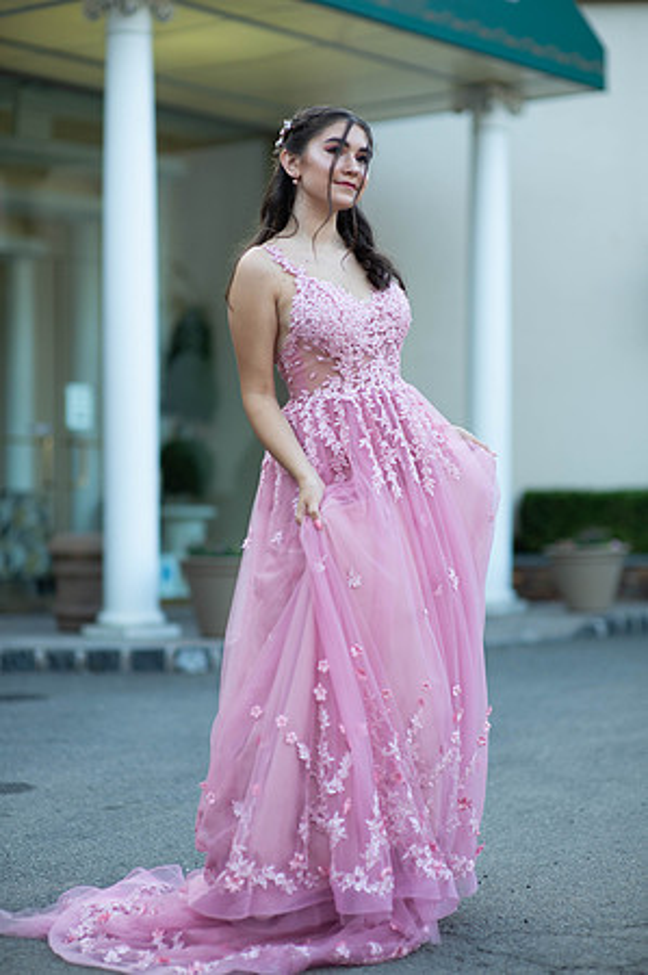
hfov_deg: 16.0
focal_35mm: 85
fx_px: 2300
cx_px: 324
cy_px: 488
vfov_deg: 23.9
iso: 250
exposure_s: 1/640
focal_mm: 85
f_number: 2
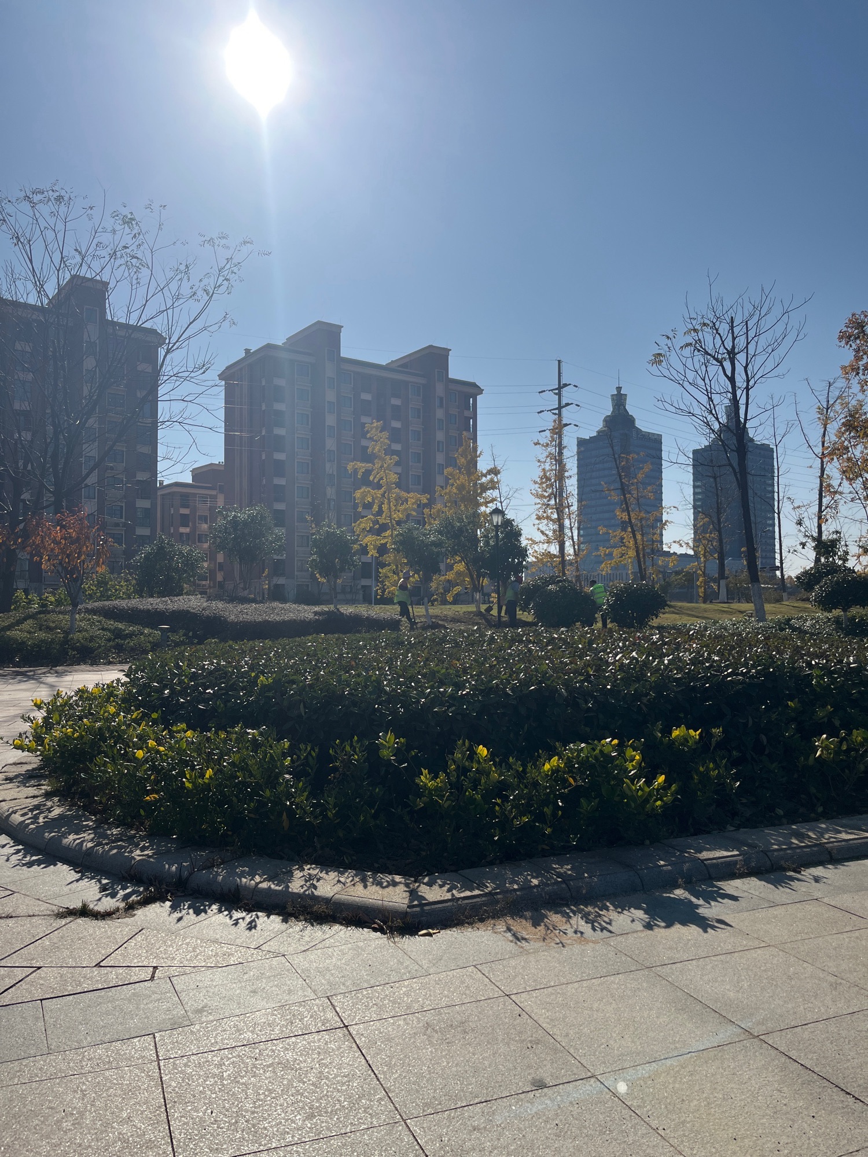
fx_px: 869
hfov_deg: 53.1
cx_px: 434
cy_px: 578
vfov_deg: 67.3
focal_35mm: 26
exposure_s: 1/10870
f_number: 1.6
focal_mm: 5.1
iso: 50
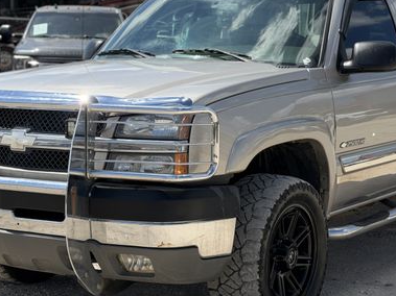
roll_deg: -2.6
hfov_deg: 24.1
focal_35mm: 81
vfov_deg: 18.2
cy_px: 114
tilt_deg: -4.4
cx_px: 223
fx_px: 926
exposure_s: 1/4587
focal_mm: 6.76
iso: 64
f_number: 1.78
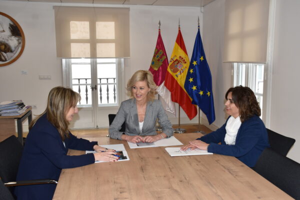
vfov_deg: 36.9
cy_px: 100
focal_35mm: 36
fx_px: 300
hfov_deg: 53.1
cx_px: 150
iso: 220
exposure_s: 1/125
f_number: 5.6
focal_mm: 24
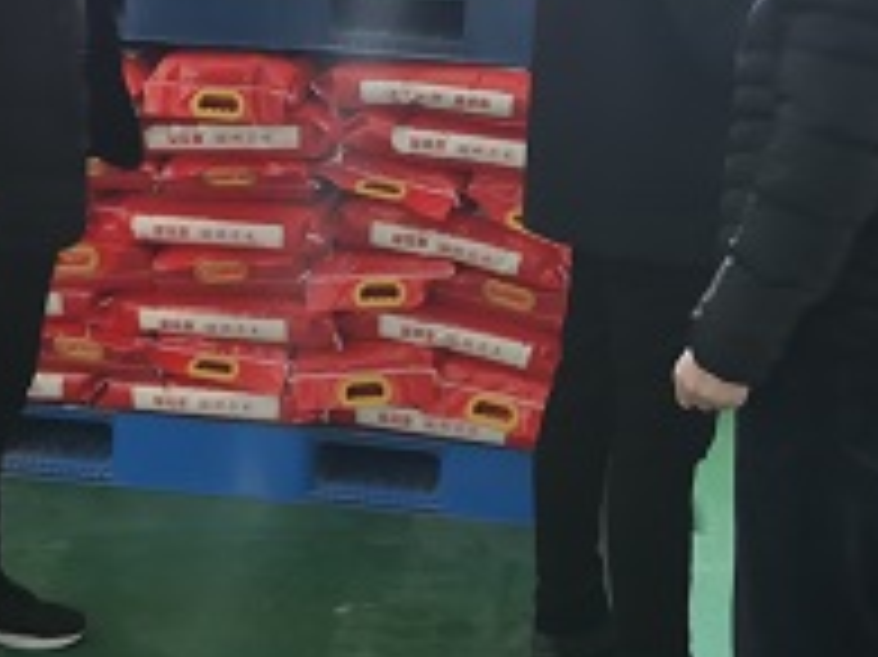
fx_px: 2104
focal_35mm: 83
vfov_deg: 17.4
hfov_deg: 23.6
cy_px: 40
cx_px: 491
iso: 640
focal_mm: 5.58
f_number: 1.8
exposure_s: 1/25
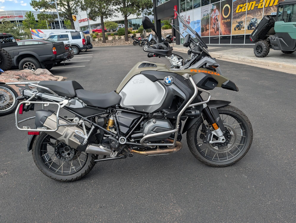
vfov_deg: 56.9
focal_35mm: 24
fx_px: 206
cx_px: 148
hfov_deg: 71.5
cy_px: 112
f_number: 1.68
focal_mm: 6.9
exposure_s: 1/563
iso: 26
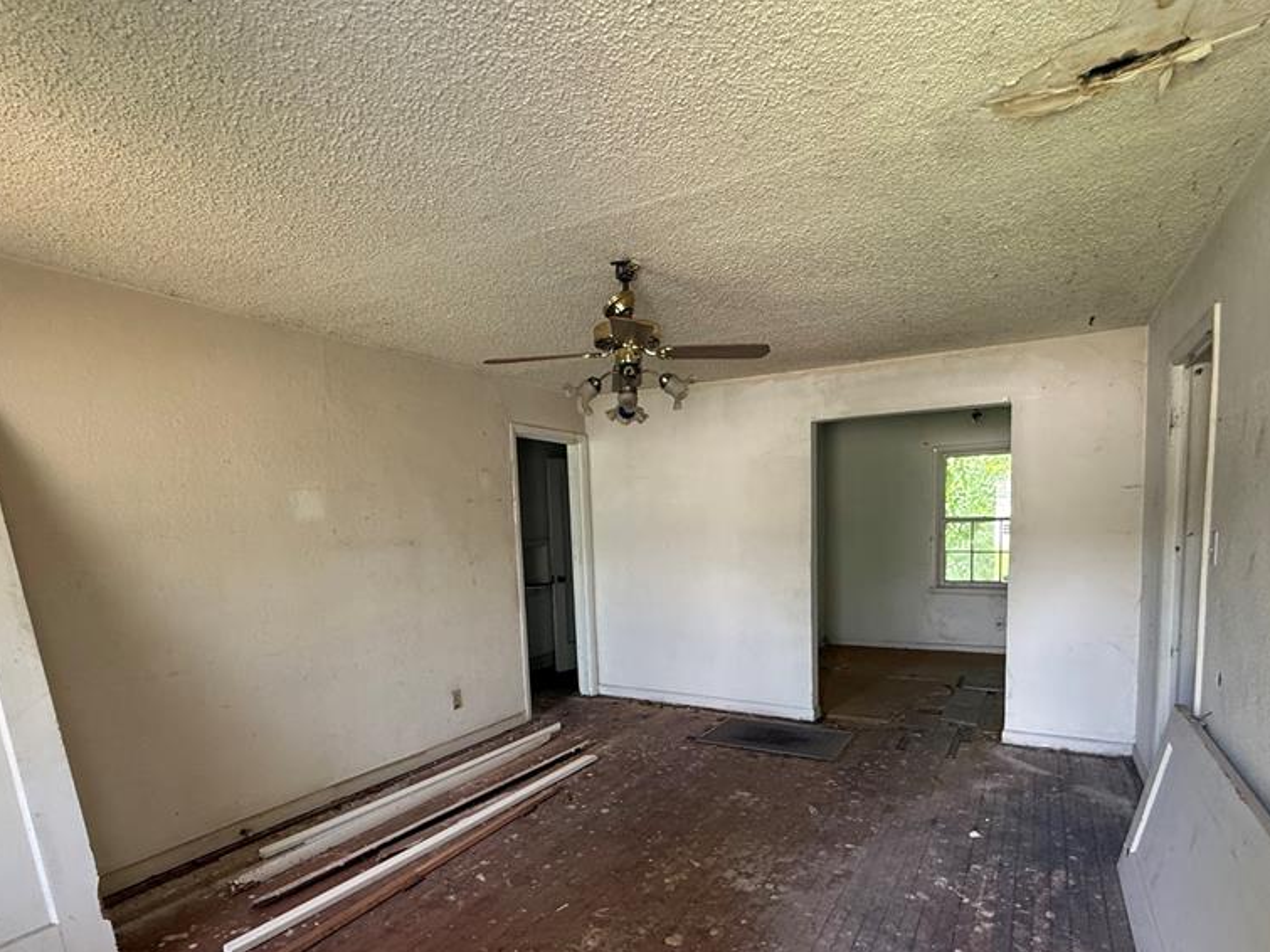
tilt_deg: -6.1
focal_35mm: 19
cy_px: 589
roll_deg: +1.6
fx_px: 697
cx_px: 663
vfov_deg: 67.7
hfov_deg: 84.6
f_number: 2.2
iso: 250
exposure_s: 1/99
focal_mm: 2.22
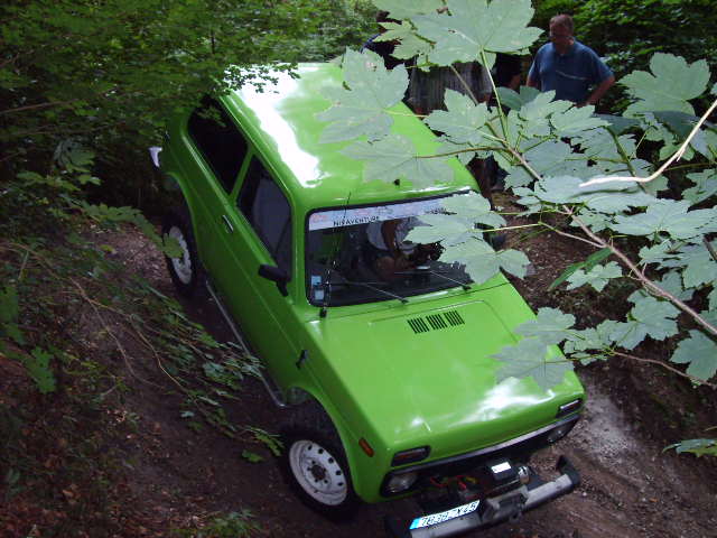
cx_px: 358
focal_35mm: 43
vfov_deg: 33.6
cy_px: 269
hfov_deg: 43.9
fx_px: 891
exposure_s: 1/45
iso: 146
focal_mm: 7.2
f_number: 3
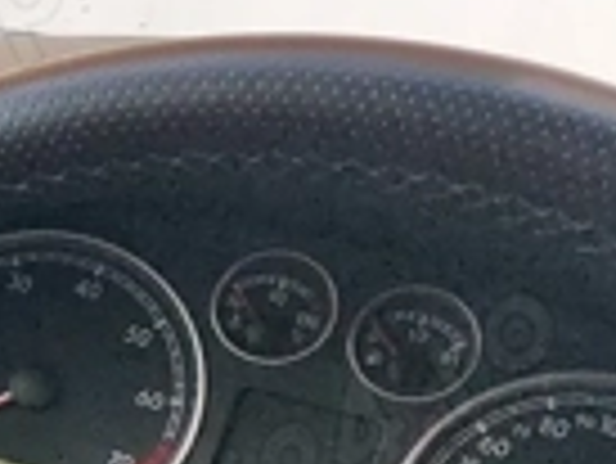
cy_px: 554
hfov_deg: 14.7
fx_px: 1870
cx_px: -683
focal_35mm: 105
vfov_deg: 13.7
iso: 640
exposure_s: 1/25
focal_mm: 5.23
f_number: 1.8
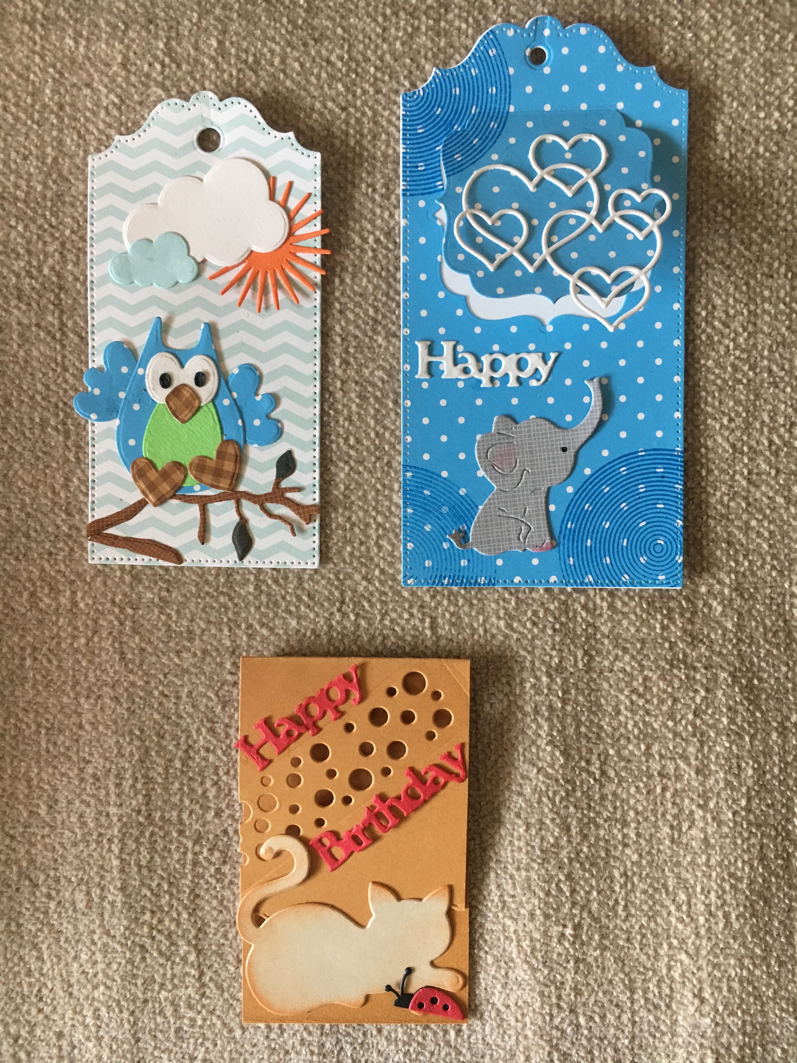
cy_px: 532
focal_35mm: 29
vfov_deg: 61.7
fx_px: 890
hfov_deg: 48.2
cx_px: 398
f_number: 2.2
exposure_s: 1/33
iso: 125
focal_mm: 4.15
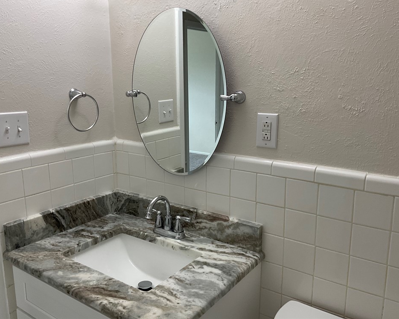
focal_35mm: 31
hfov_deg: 57.2
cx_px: 195
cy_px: 156
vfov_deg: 47.1
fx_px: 366
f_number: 1.8
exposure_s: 1/60
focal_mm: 3
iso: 40
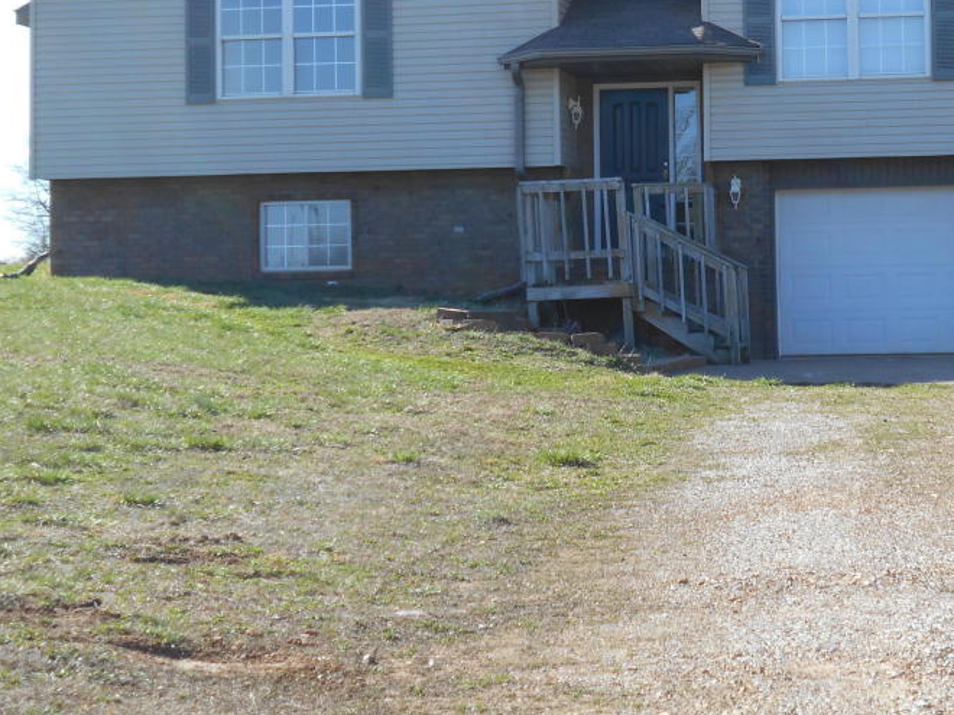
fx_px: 2095
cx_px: 704
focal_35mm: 76
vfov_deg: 19.2
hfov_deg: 25.4
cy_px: 165
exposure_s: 1/320
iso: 80
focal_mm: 8.8
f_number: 4.5
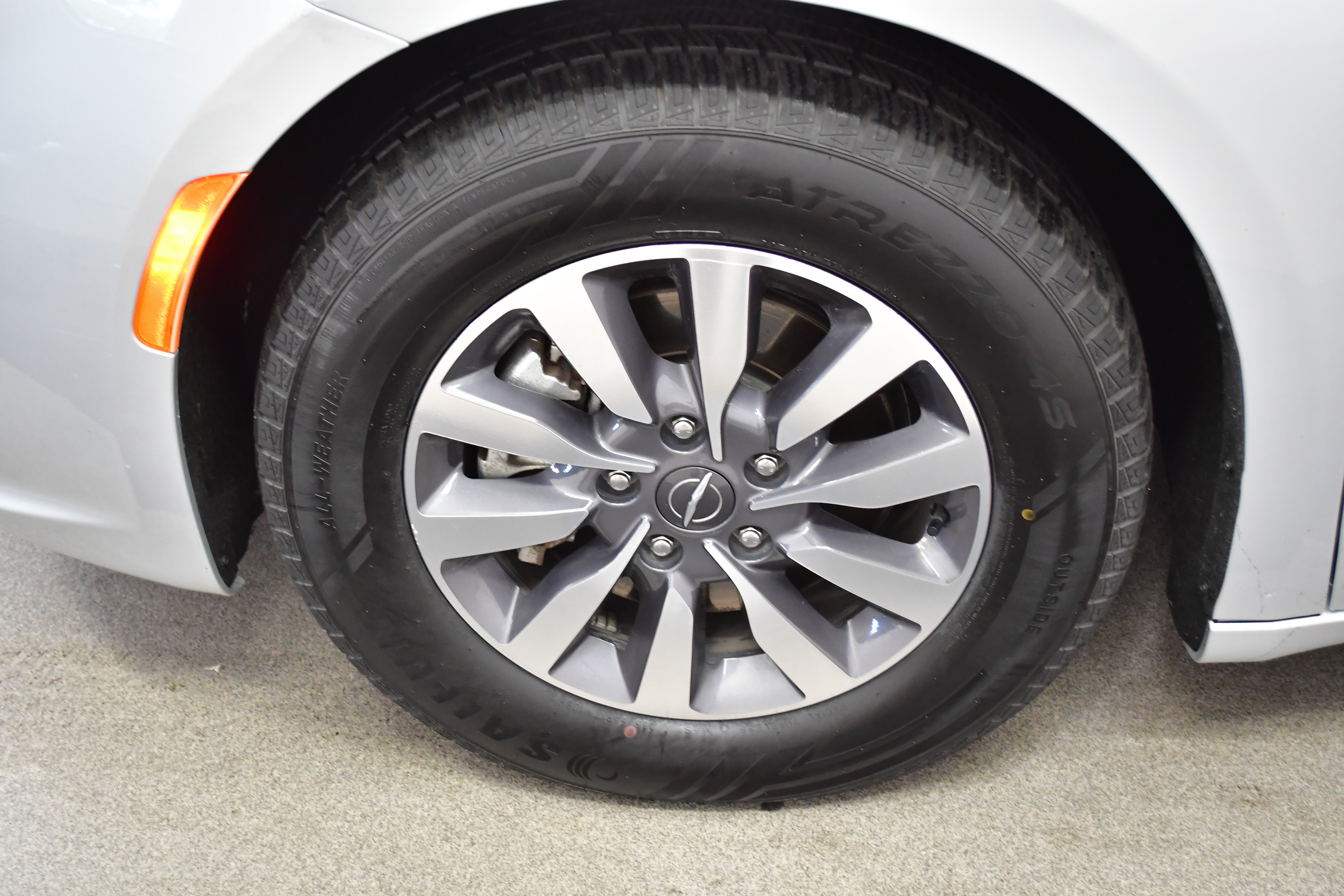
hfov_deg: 41.1
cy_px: 448
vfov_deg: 28.1
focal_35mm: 48
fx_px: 1792
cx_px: 672
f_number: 4.8
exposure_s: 1/40
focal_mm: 32
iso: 2000
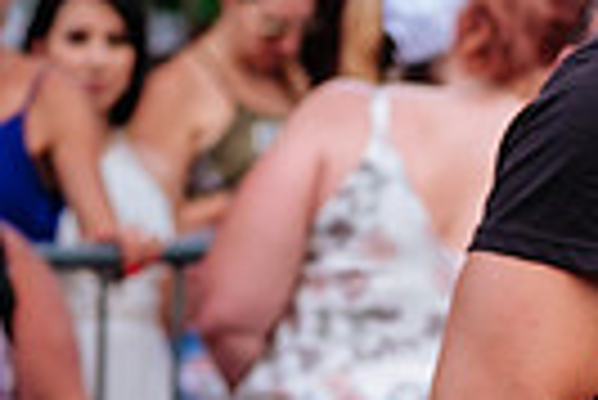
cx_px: 764
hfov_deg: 6.2
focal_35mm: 327
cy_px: 645
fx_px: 5438
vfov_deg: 4.2
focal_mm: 50
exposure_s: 1/400
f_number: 3.2
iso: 200
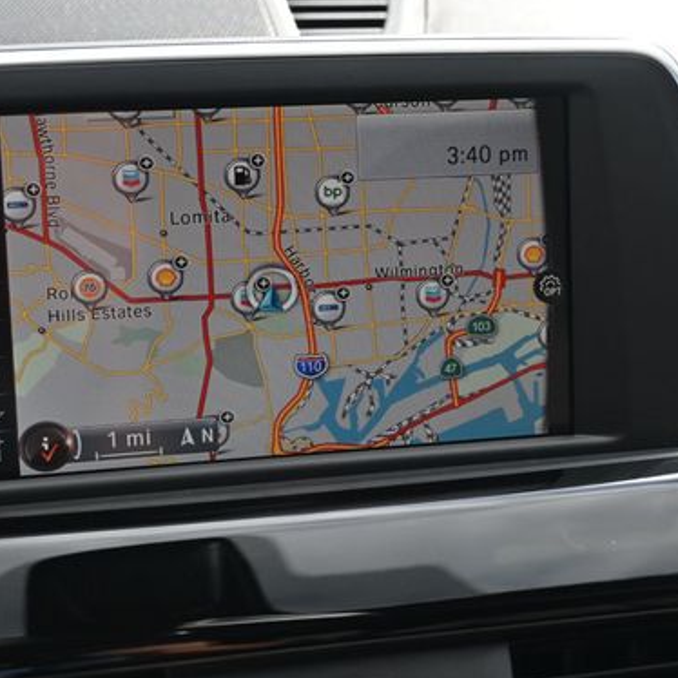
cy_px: 344
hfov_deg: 28.0
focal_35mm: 61
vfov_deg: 28.2
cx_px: 227
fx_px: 1352
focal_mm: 28
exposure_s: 1/250
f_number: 5.6
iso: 200
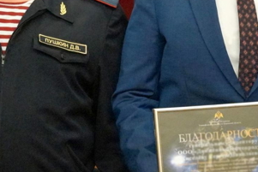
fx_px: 776
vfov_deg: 12.6
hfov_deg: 18.8
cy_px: 27
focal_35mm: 108
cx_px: 79
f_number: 4.5
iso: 6400
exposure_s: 1/100
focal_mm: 29
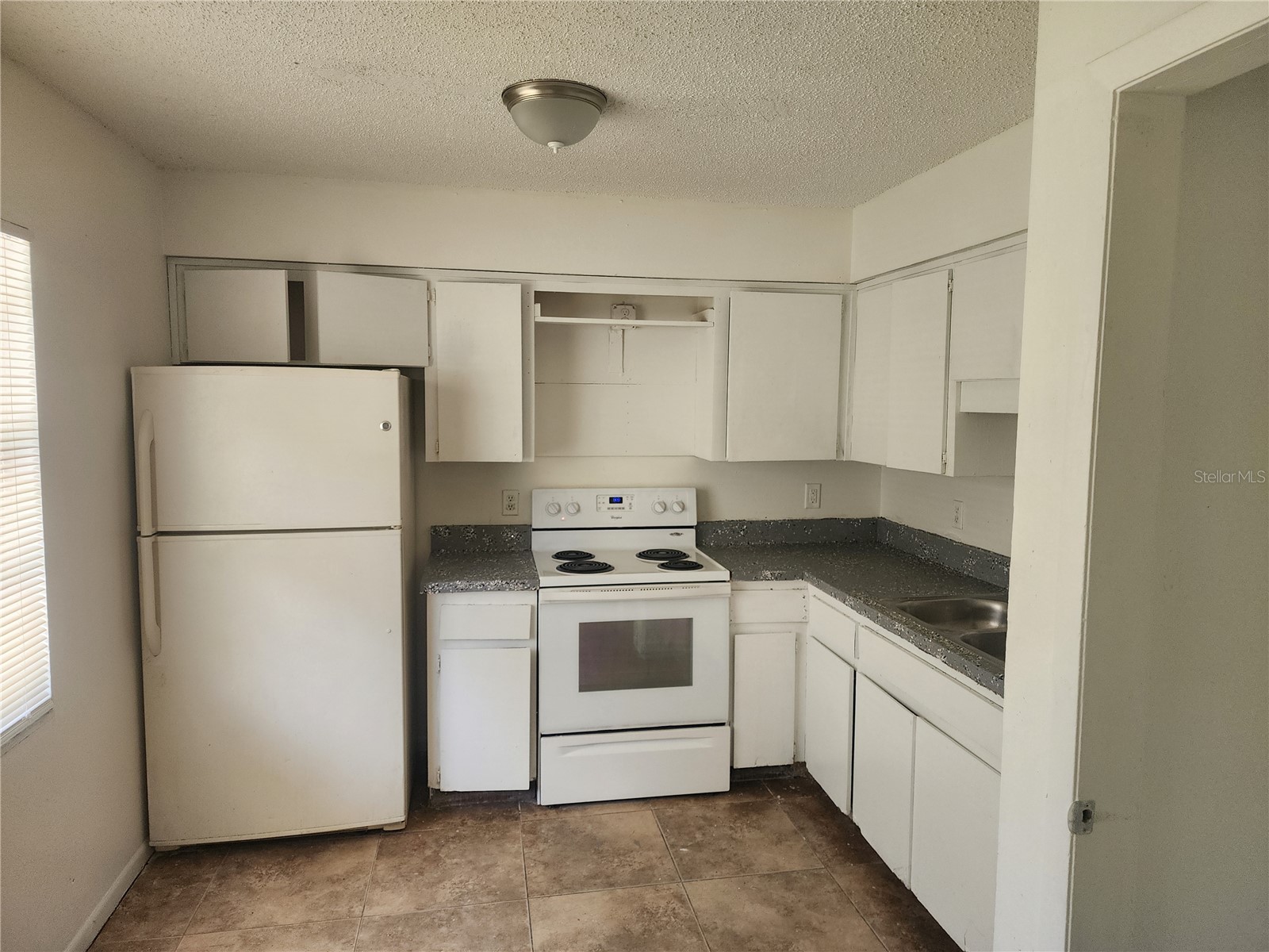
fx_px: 843
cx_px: 634
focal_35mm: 23
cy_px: 476
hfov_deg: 73.9
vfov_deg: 58.9
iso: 200
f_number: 1.8
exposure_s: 1/120
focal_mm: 6.4
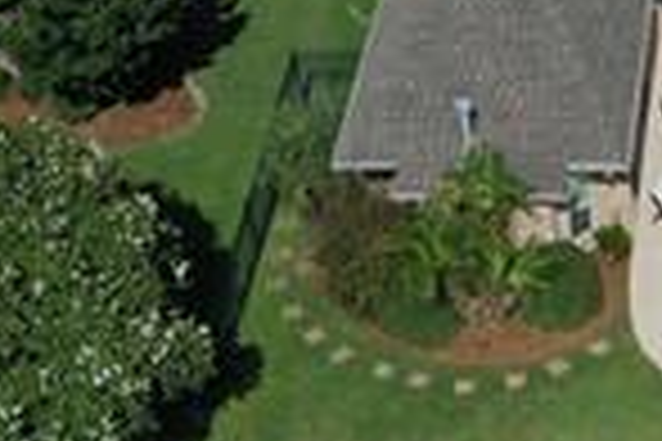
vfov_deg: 11.2
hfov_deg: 15.8
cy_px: 392
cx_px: 887
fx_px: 2243
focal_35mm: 122
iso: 100
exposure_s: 1/800
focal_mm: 10.26
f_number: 7.1
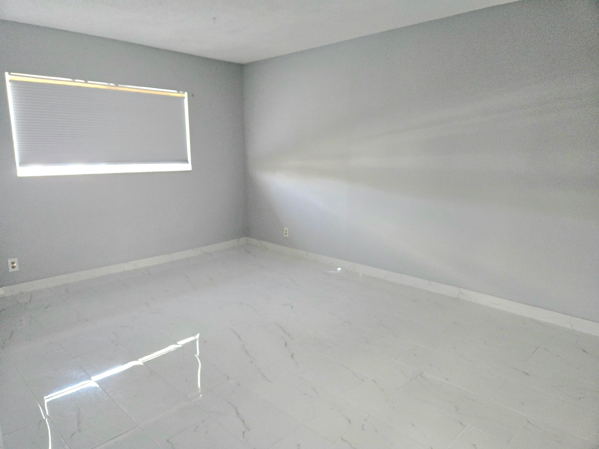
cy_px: 224
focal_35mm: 23
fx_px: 398
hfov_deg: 73.9
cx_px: 300
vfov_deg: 58.9
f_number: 1.8
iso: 640
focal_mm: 5.4
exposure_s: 1/120
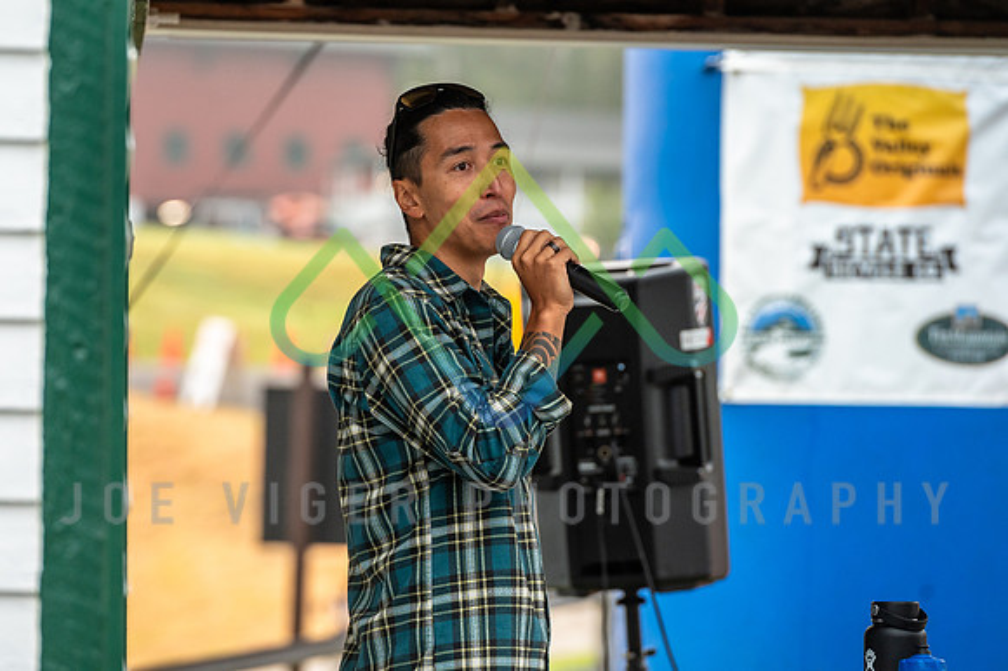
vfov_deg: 5.7
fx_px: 6755
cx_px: 448
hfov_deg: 8.5
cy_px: 266
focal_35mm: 241
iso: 1000
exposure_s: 1/1250
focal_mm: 200
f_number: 5
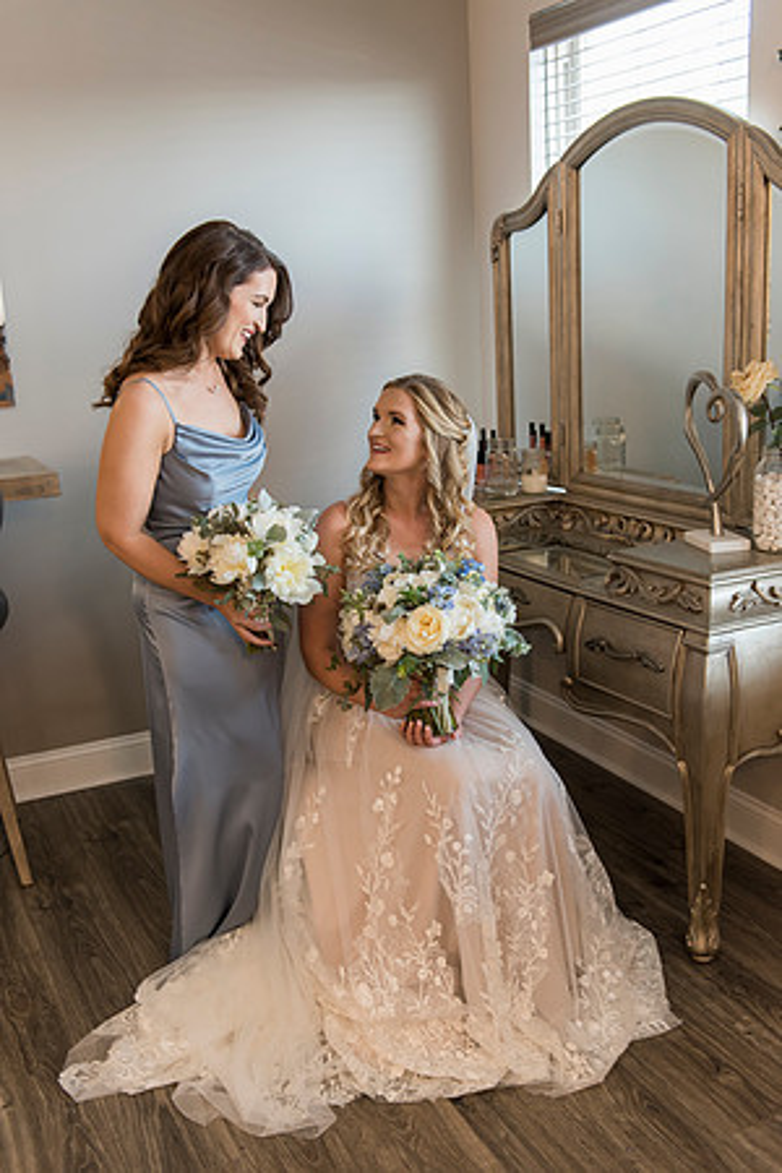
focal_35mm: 36
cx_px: 391
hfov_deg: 36.9
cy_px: 586
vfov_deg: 53.1
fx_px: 1173
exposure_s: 1/80
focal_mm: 36
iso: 1000
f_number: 3.5
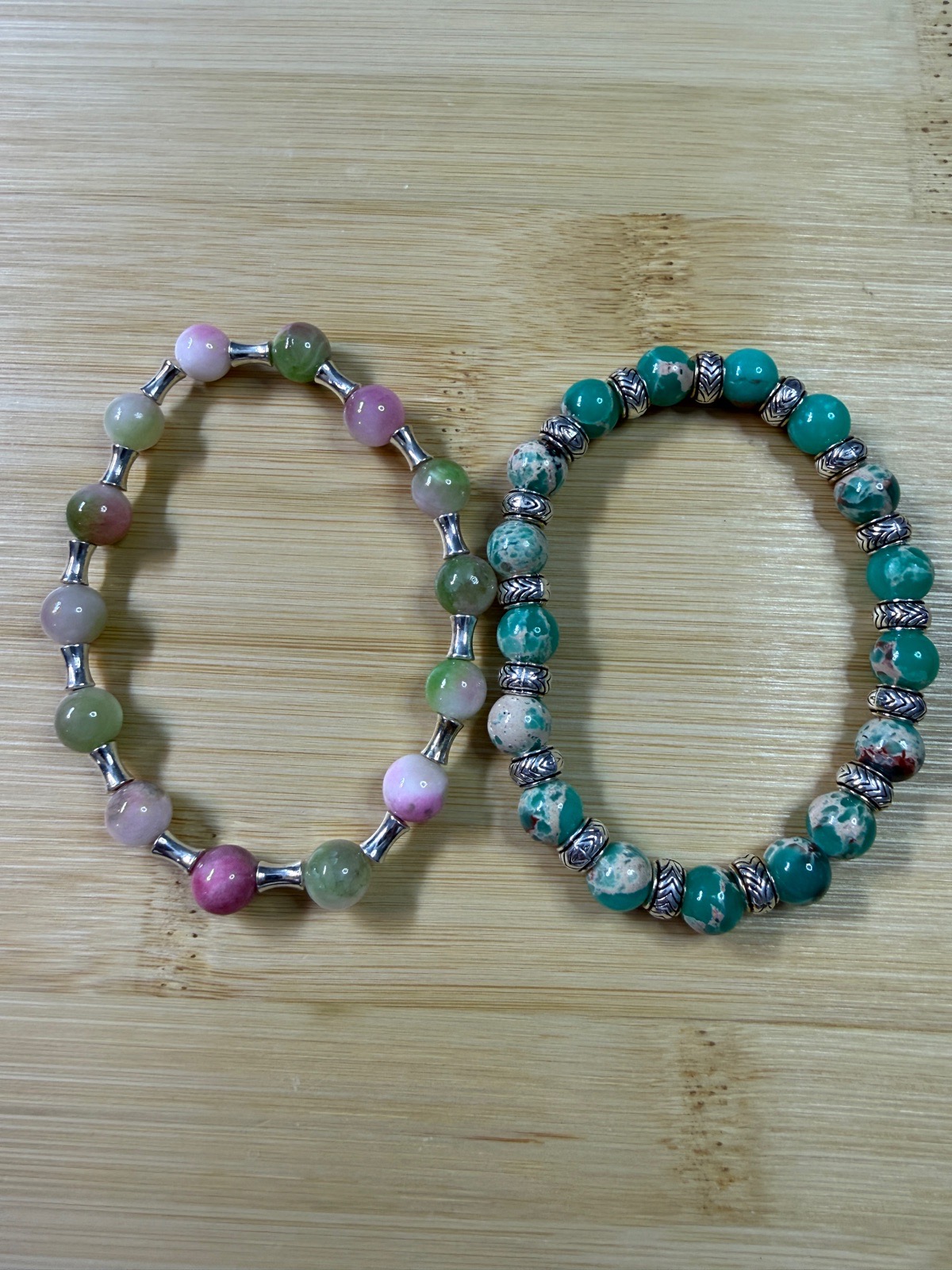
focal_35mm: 24
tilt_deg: -77.0
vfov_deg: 71.6
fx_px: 880
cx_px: 476
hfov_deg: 56.8
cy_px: 635
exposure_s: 1/100
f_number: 2.2
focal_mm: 2.22
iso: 125
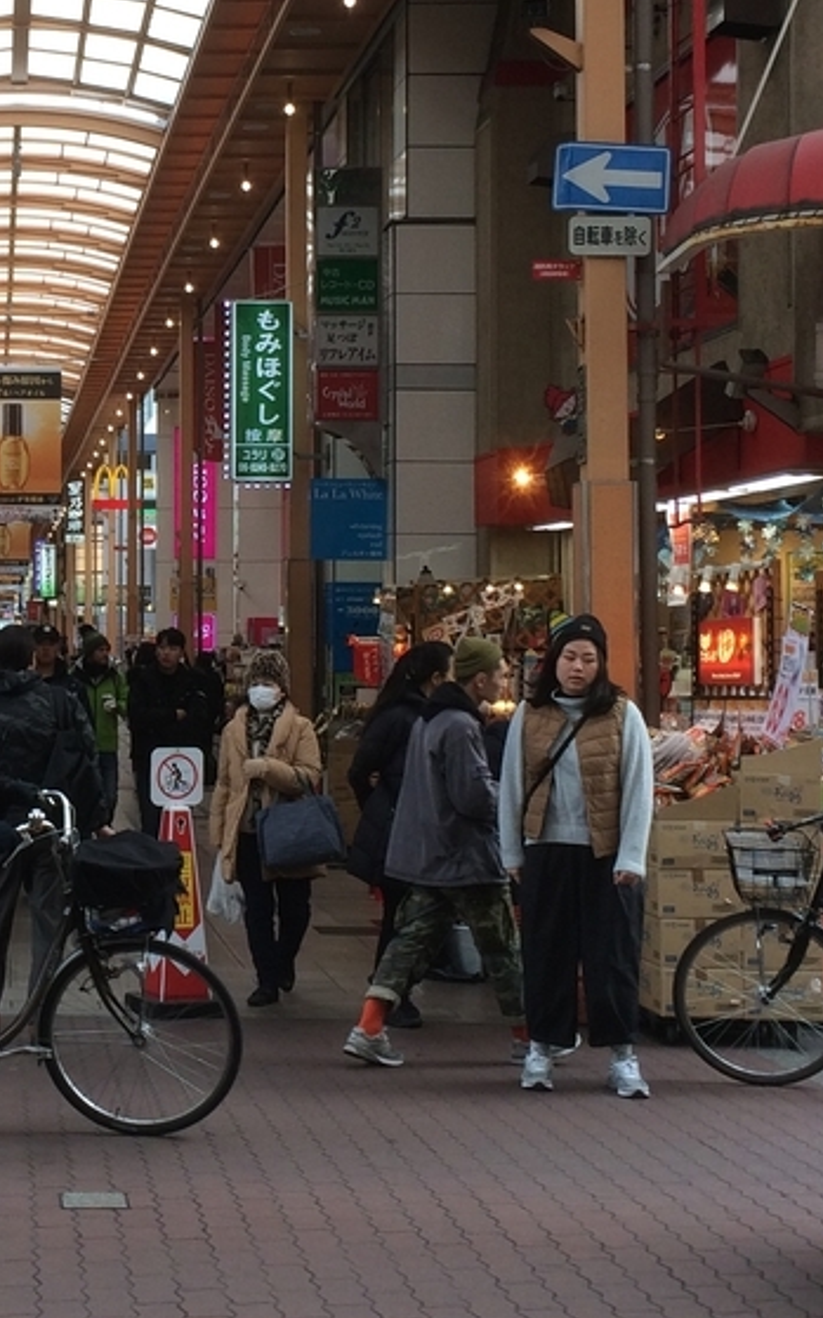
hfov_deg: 19.1
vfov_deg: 31.0
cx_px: -28
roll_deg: -0.3
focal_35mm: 66
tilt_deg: +2.2
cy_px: 519
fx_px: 2370
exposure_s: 1/120
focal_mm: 4.15
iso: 50
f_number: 2.2
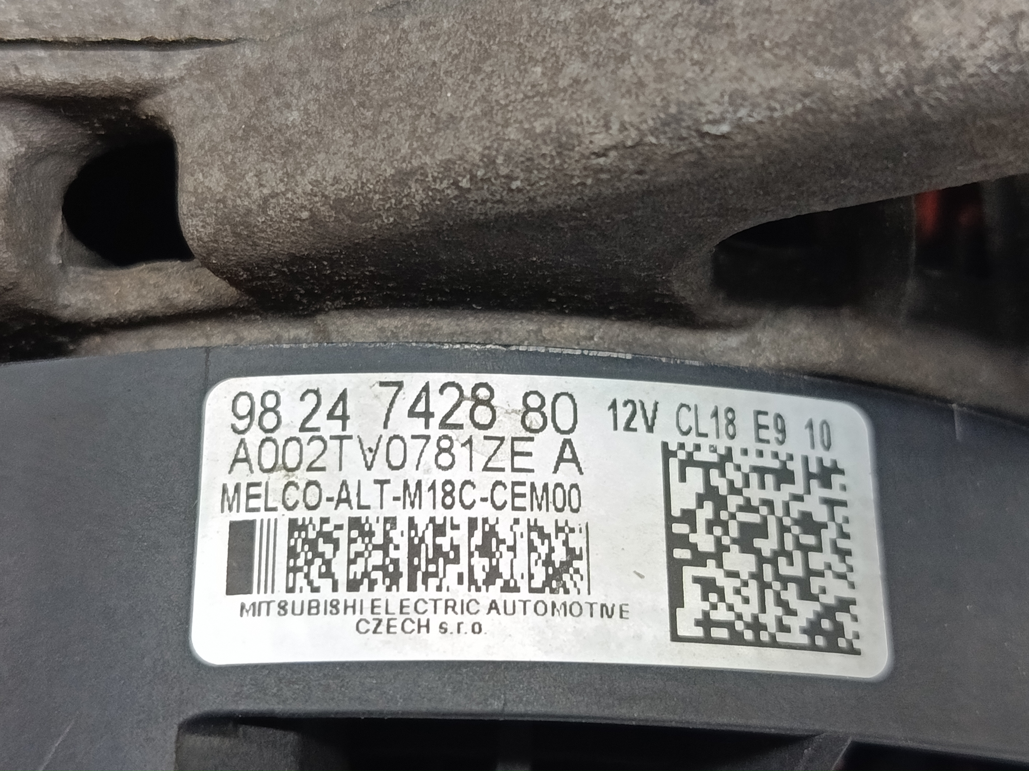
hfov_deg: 34.3
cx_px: 514
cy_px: 386
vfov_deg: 26.1
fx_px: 1665
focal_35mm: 56
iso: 1014
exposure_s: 1/50
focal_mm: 5.24
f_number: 1.7
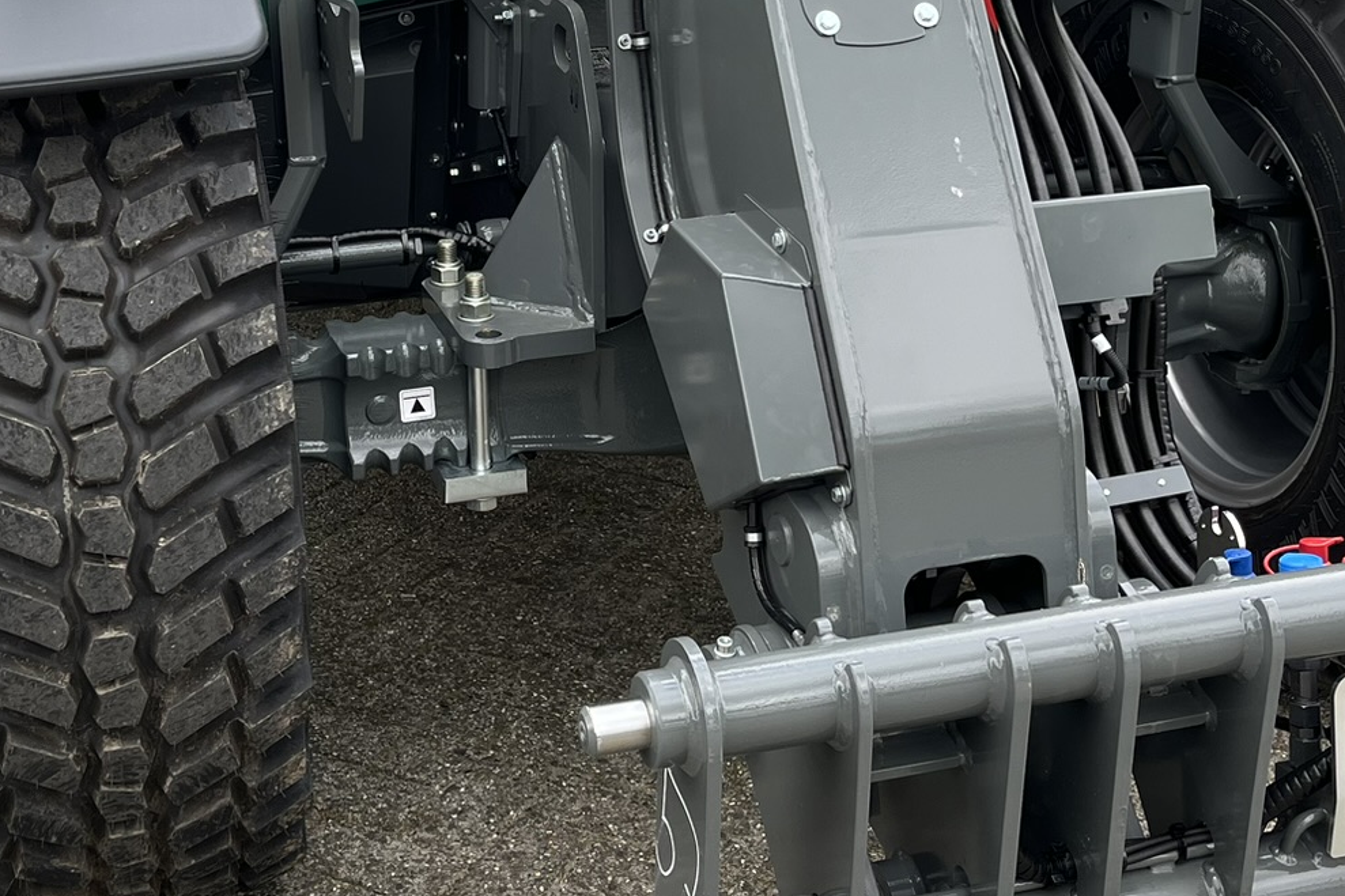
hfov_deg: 35.5
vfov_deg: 23.8
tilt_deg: -14.7
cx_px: 552
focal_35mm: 56
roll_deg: +1.5
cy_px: 188
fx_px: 2092
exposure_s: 1/668
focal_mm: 5.1
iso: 50
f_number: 1.6
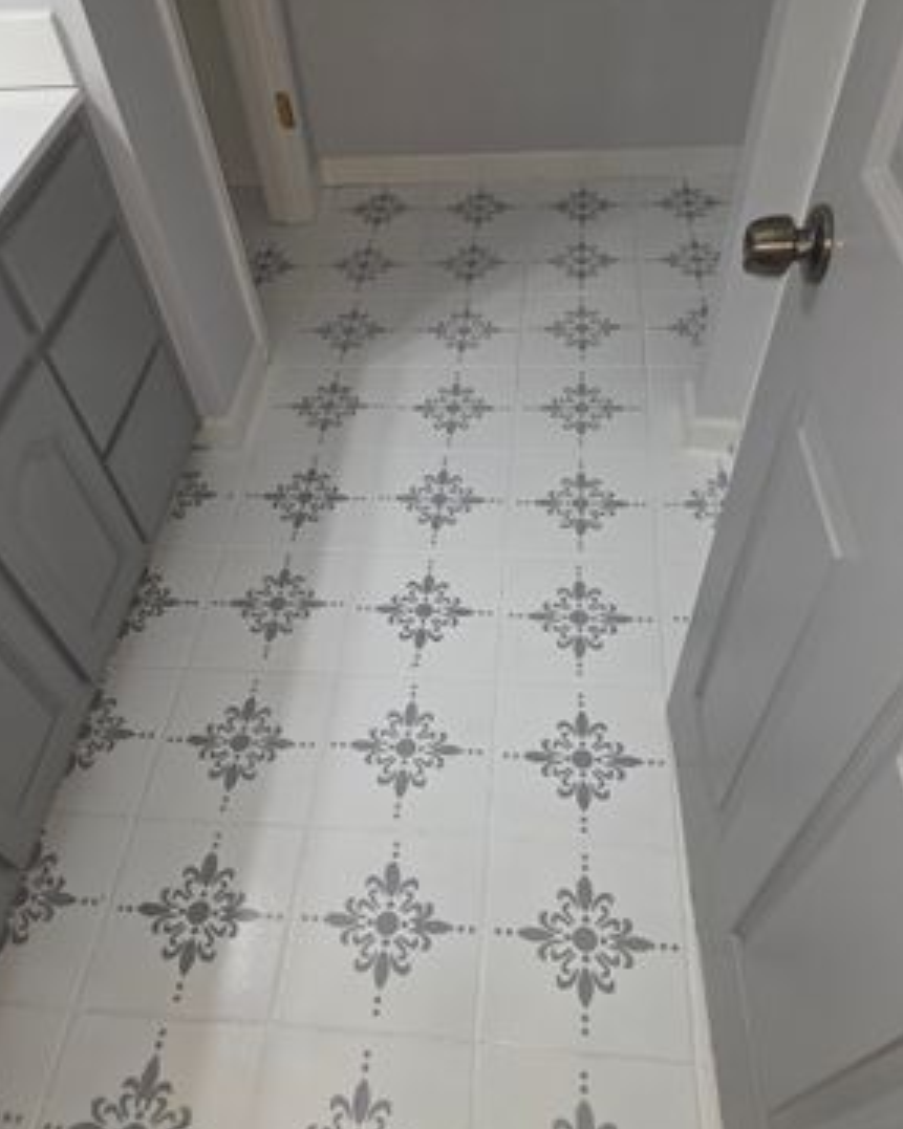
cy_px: 616
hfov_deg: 56.8
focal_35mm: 25
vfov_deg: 68.0
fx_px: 836
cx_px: 437
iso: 100
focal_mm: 6.3
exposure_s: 1/60
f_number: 1.7
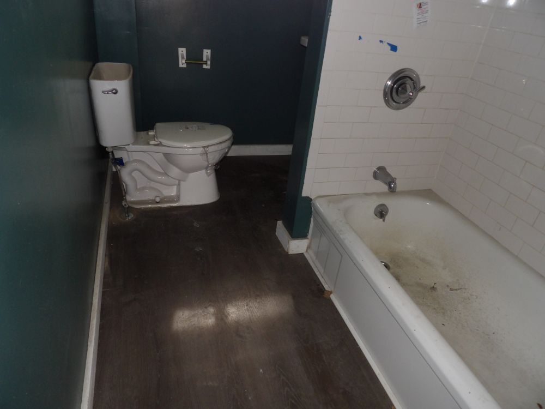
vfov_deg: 56.8
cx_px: 272
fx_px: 378
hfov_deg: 71.6
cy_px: 204
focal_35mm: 24
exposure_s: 1/33
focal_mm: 4.3
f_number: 3.2
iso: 200
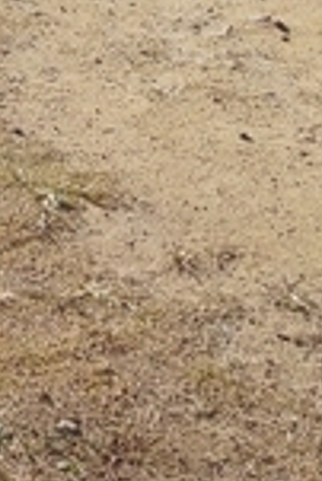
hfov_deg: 11.6
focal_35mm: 110
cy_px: -385
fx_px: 1472
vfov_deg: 15.8
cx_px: -255
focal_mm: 3.45
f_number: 1.94
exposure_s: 1/821
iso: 28
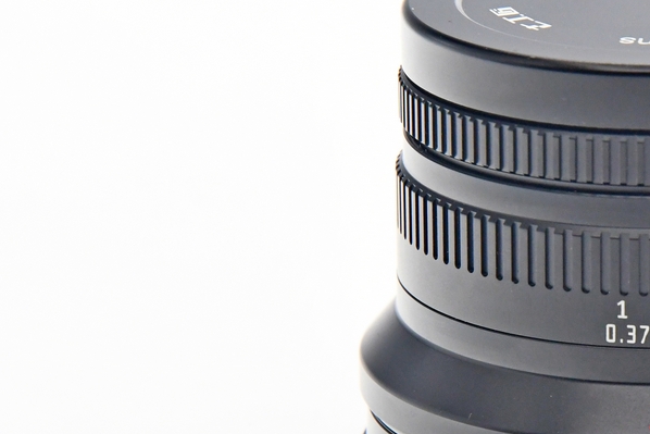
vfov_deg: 4.6
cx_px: 674
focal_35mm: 301
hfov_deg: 6.8
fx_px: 5436
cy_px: 287
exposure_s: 1/125
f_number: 8
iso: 1250
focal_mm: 80
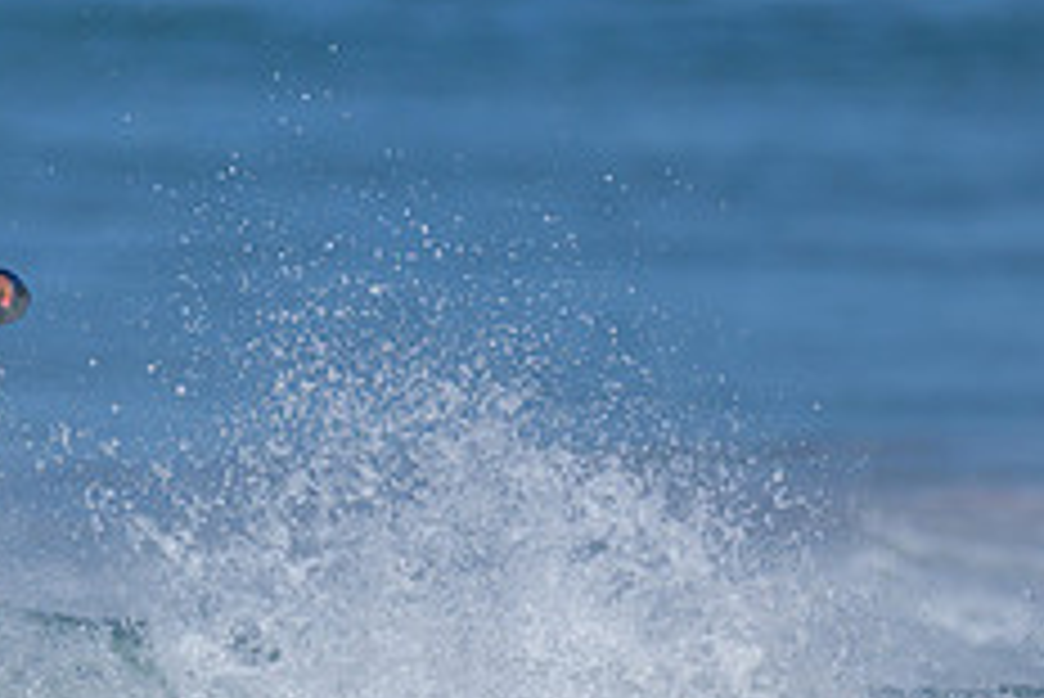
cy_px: 849
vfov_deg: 0.5
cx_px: -308
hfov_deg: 0.8
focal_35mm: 2730
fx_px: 79216
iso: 180
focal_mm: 800
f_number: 6.3
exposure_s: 1/2000
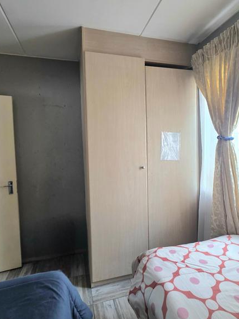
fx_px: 166
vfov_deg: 87.8
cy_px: 157
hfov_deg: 71.5
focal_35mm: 18
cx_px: 125
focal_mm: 2.2
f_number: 1.9
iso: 160
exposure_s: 1/101
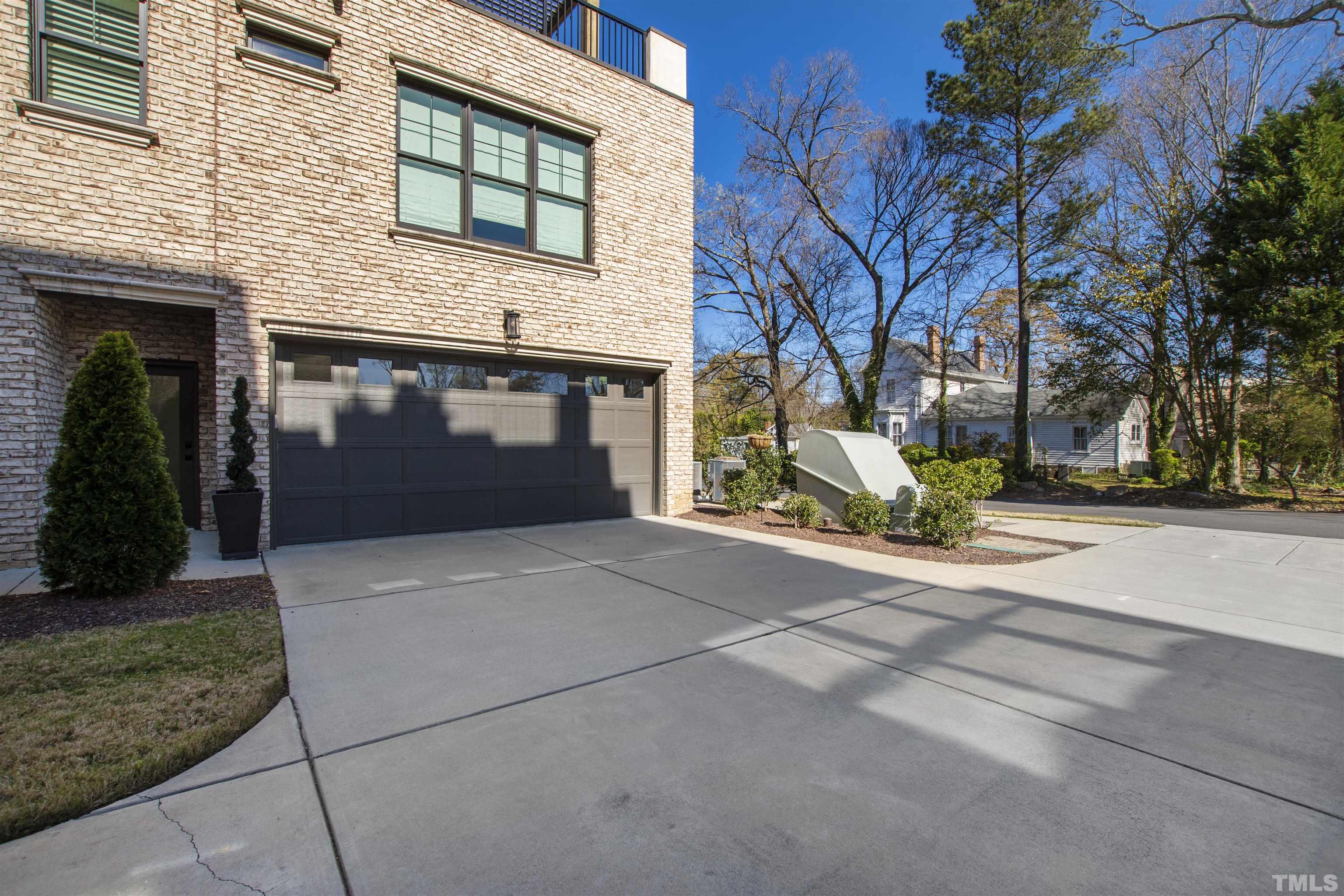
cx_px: 672
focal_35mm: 15
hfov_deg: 100.4
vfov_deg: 77.3
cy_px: 448
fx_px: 560
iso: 100
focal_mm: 10
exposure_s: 1/200
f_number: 8
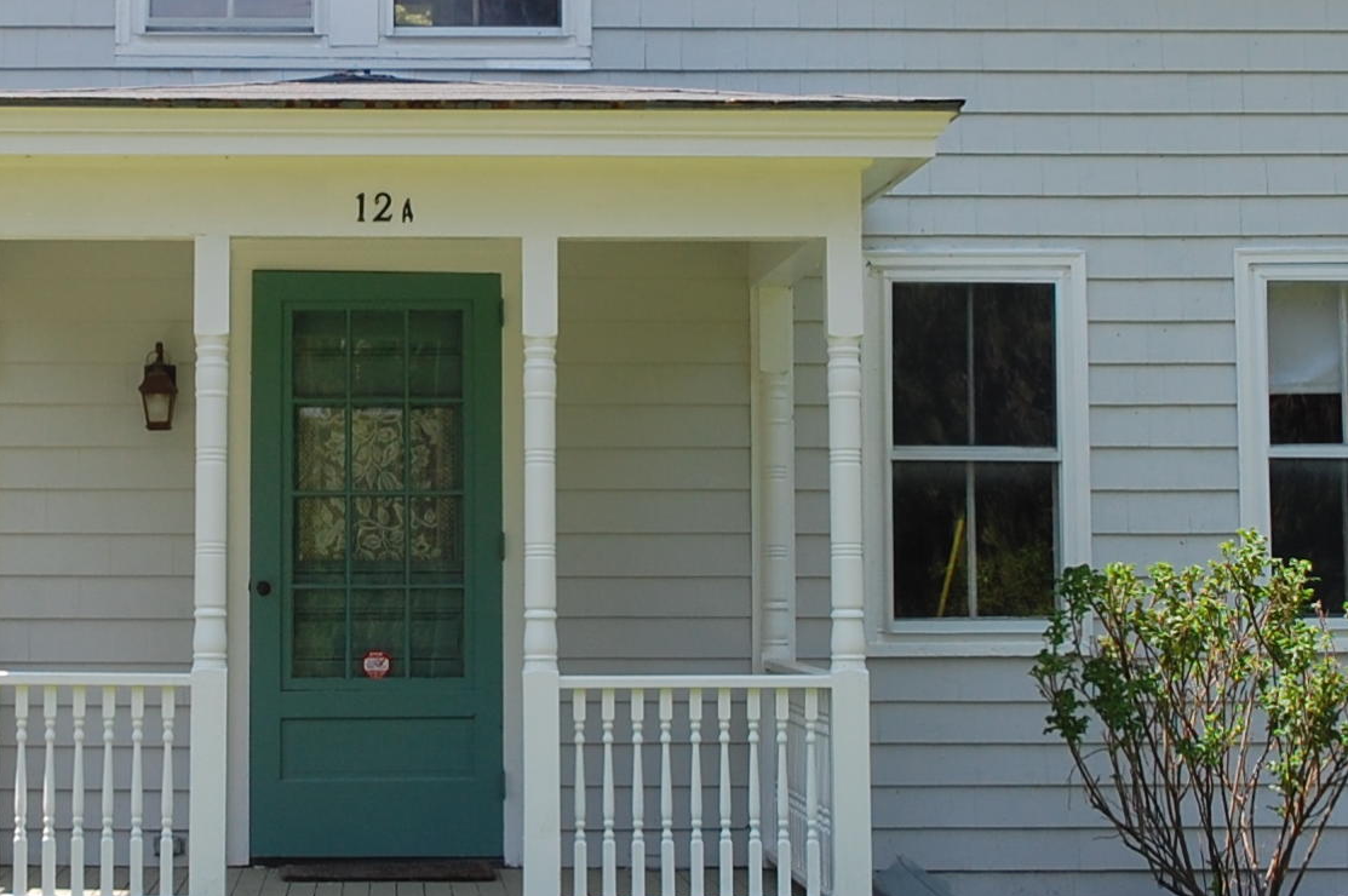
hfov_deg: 20.9
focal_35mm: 97
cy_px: 199
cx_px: 320
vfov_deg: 14.0
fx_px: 3629
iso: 200
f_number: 8
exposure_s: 1/250
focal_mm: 24
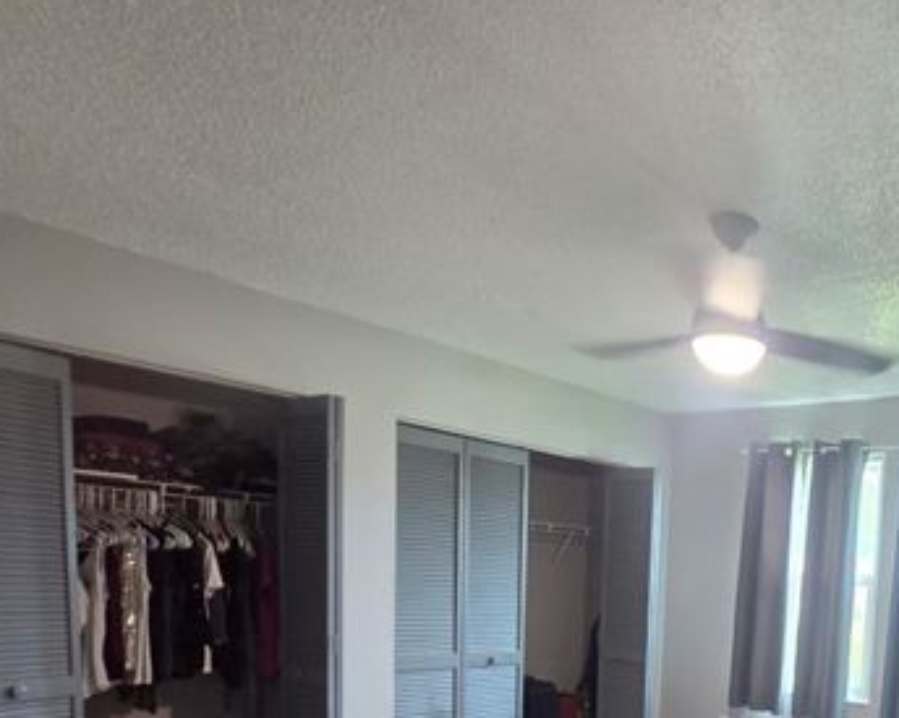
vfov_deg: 48.7
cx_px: 801
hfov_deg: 57.3
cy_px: 655
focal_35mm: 26
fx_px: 692
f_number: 2.2
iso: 400
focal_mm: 2.2
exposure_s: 1/60
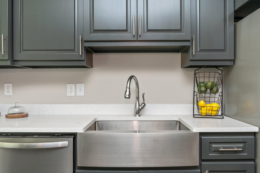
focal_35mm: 26
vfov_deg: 49.5
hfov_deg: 69.4
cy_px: 86
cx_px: 130
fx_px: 188
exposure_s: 1/60
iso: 320
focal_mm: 26
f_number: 6.3
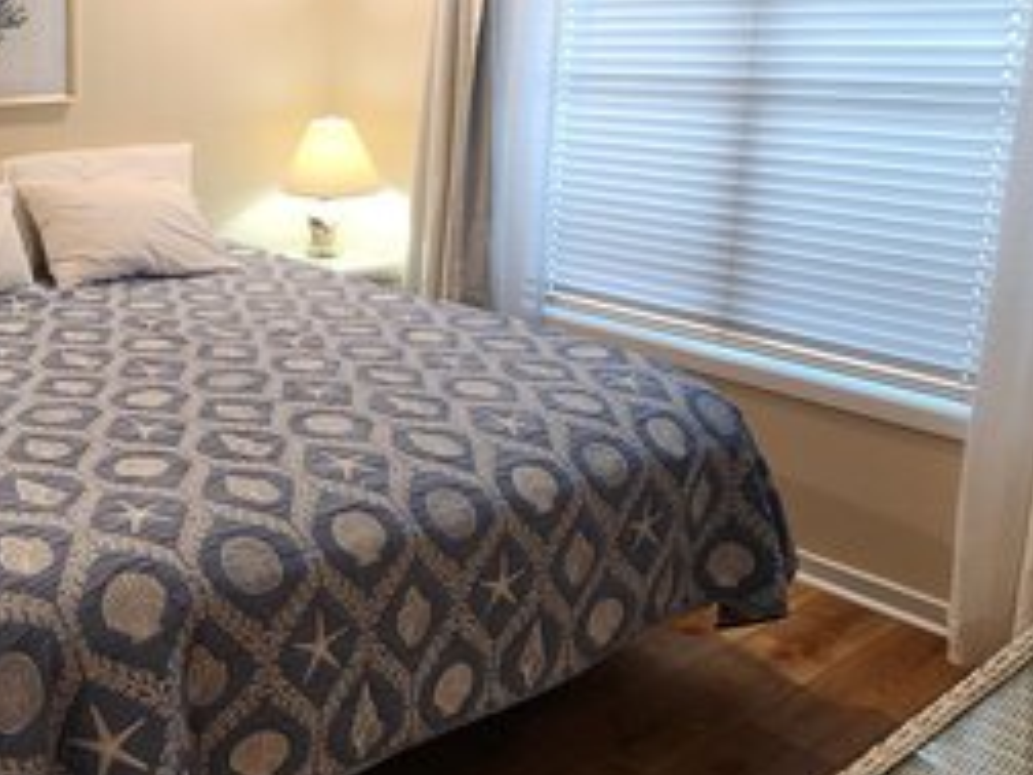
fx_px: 985
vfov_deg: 41.9
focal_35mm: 33
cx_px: 82
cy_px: 209
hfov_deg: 48.8
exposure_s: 1/60
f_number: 2.2
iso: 200
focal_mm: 2.2
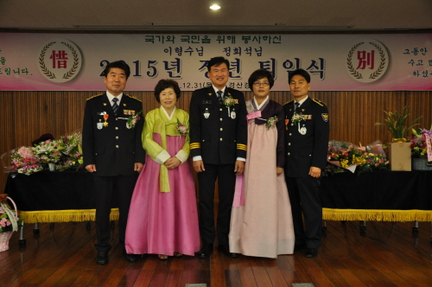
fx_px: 431
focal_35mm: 36
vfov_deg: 36.8
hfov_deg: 53.2
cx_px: 216
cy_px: 144
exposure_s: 1/60
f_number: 4
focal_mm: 24
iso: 800
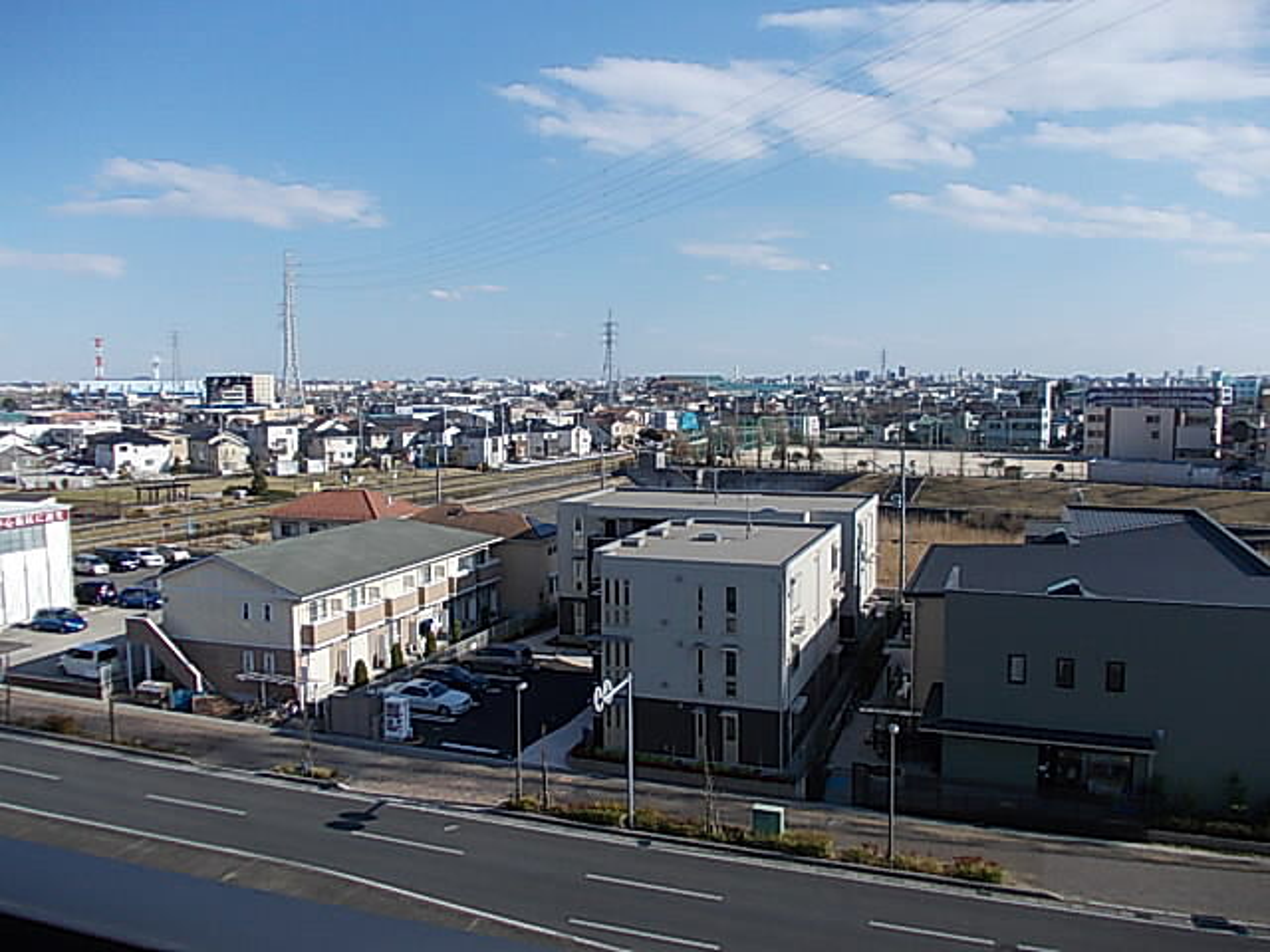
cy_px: 476
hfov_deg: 63.4
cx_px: 635
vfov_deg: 49.7
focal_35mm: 28
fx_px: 1027
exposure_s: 1/320
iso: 80
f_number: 5.4
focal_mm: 4
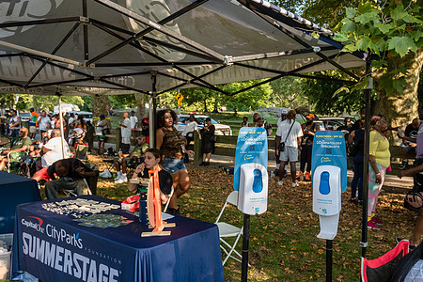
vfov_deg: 42.1
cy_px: 171
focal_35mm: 31
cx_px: 258
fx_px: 364
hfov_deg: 59.7
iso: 500
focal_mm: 24
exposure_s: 1/400
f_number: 4.5
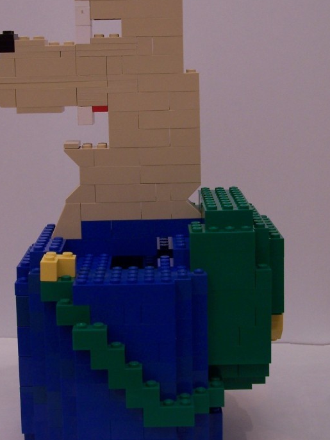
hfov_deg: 19.4
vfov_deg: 25.6
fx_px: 966
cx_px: 129
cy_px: 182
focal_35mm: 76
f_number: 3
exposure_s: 1/4
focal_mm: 8.5
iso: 80
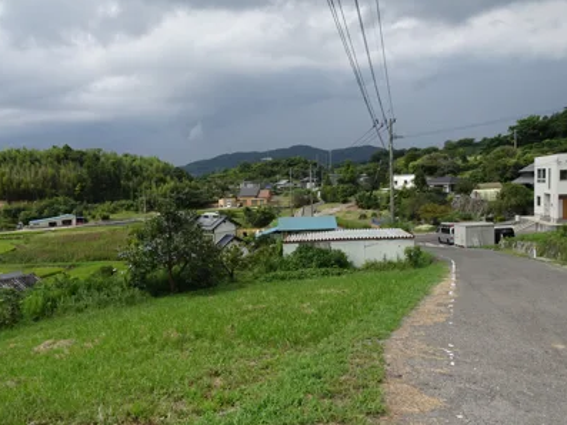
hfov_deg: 61.6
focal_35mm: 29
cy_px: 228
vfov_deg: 48.2
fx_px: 475
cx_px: 266
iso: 80
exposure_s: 1/640
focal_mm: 4.1
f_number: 3.5
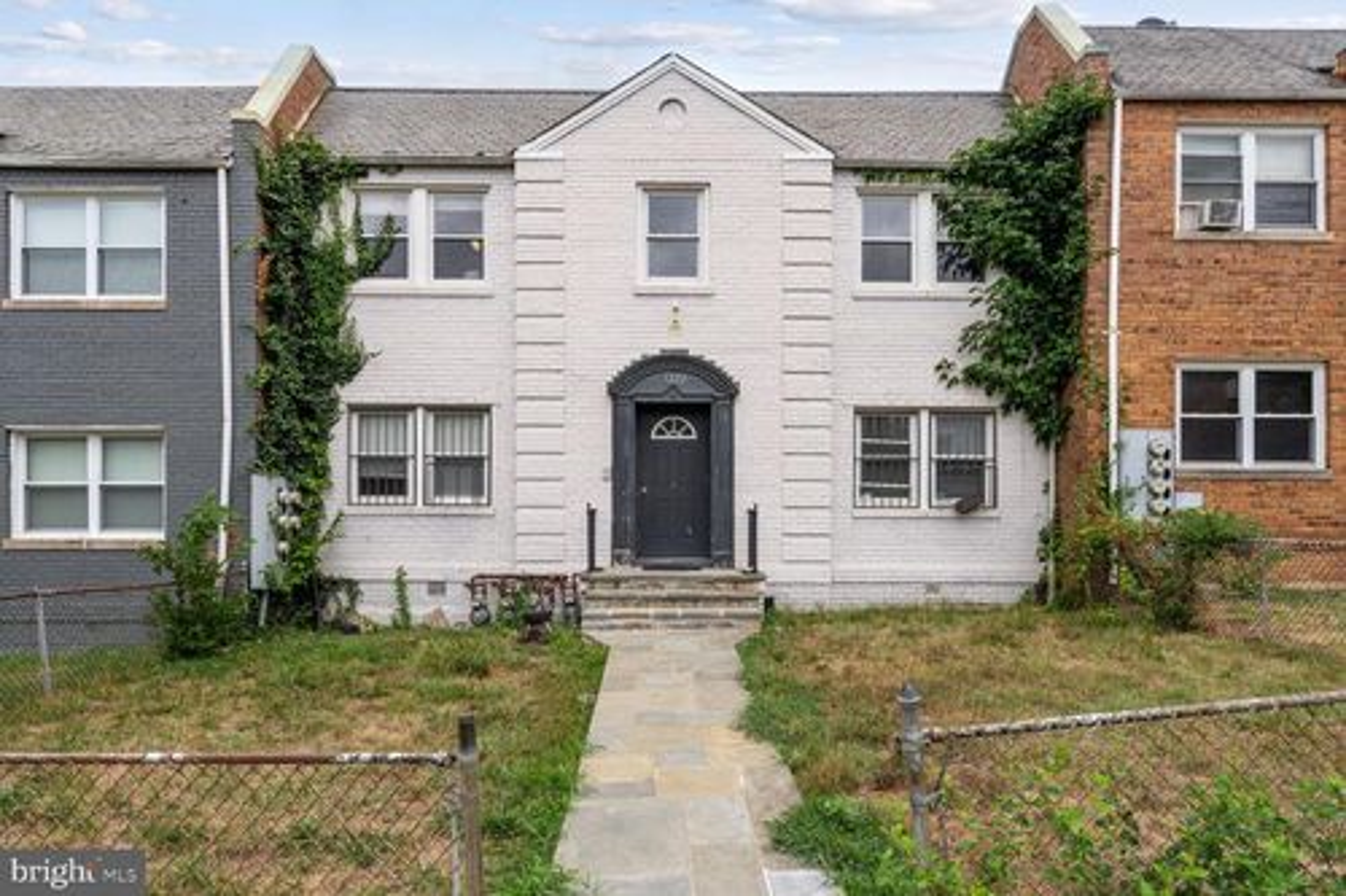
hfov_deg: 76.1
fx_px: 860
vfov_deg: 55.1
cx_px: 673
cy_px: 448
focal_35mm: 23
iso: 200
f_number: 8
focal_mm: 23
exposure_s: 1/400
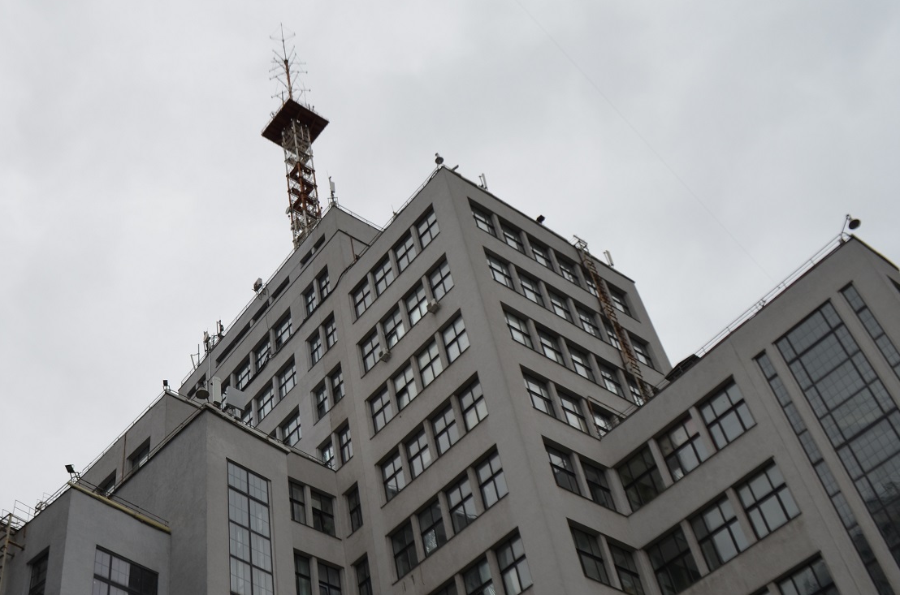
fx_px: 973
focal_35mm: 39
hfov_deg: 48.7
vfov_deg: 33.9
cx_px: 289
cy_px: 372
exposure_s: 1/250
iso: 160
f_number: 8
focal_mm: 18
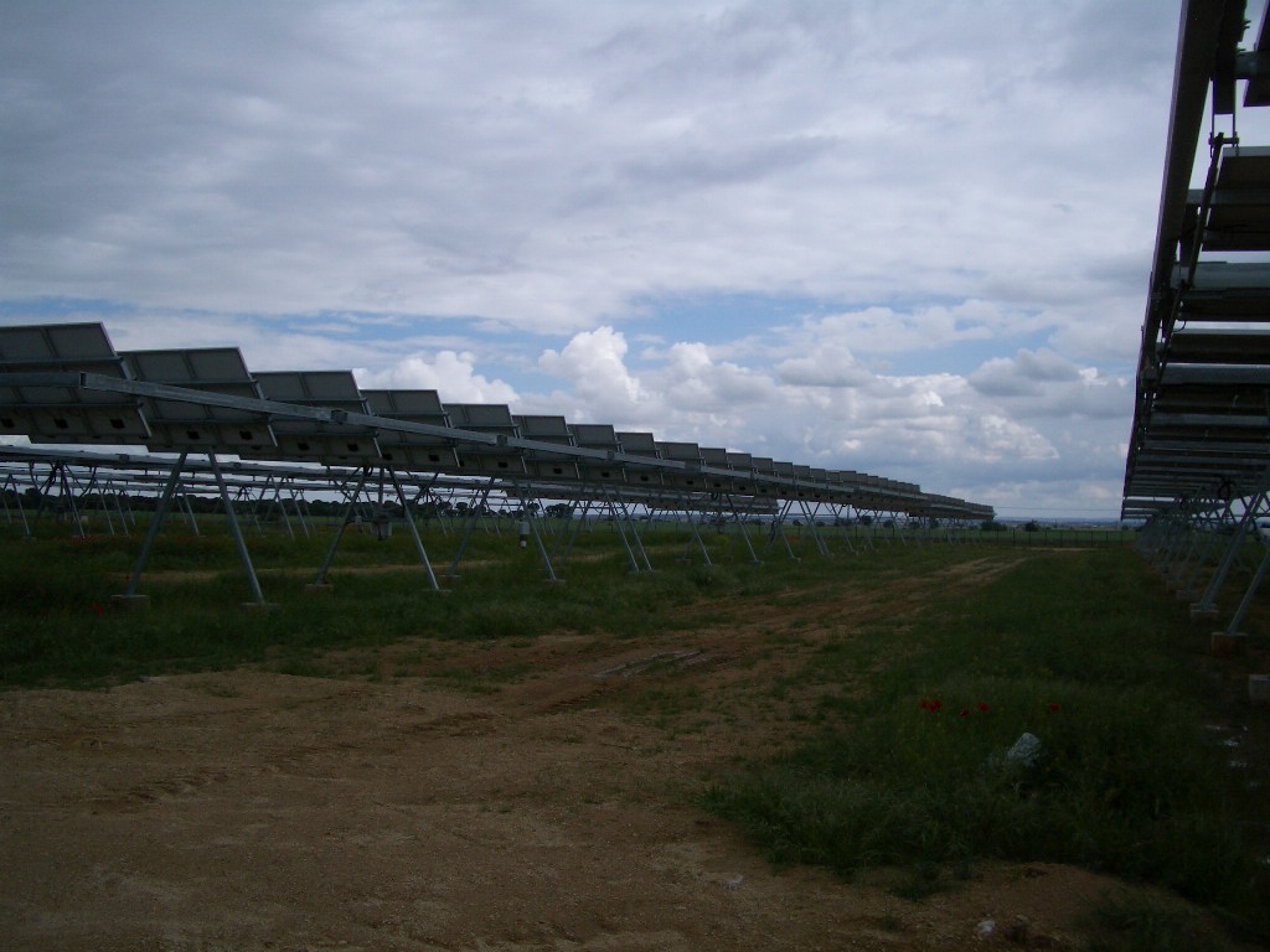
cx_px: 635
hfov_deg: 52.6
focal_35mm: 35
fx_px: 1284
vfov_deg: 40.7
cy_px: 476
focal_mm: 5.8
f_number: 4.3
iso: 50
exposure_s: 1/1000
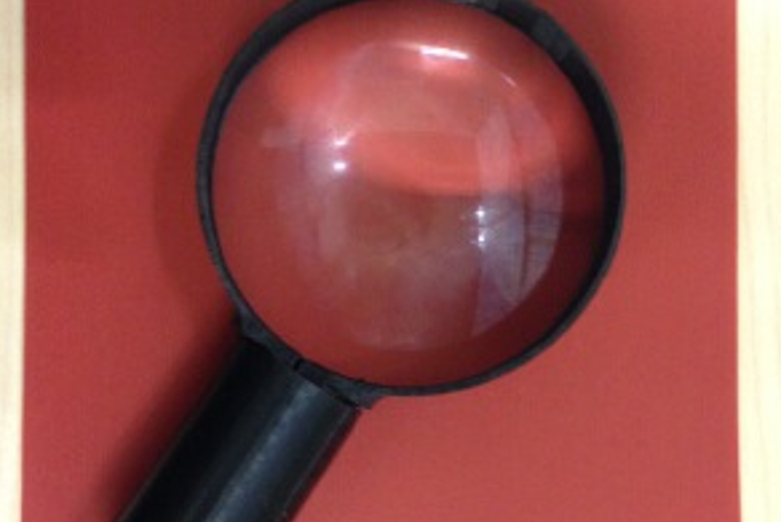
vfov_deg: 28.6
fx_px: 1020
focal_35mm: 47
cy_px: 311
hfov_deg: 41.9
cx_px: 388
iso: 400
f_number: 2.4
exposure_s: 1/15
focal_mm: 4.12
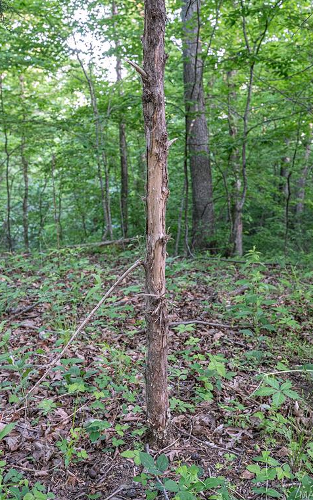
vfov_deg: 54.0
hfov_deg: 35.3
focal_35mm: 36
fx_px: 491
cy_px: 250
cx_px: 165
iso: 3200
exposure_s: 1/60
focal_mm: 35
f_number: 7.1
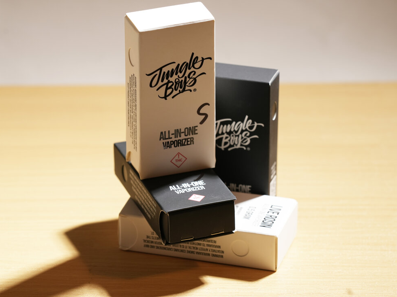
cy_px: 146
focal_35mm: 178
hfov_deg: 11.1
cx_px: 183
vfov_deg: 8.3
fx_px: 2041
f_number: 7.1
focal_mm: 151
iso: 200
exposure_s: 1/125
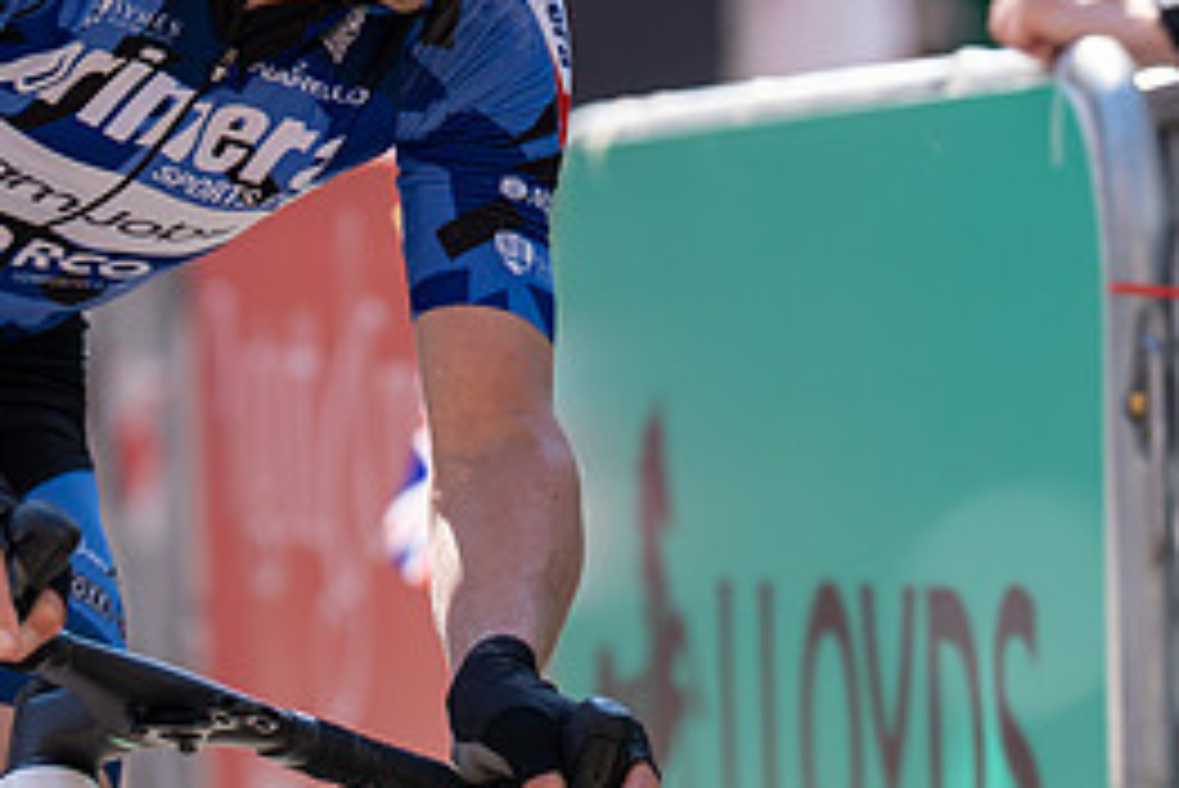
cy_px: -1
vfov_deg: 2.9
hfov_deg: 4.3
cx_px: 518
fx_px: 15761
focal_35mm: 481
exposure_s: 1/1000
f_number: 3.5
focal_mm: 178
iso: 200
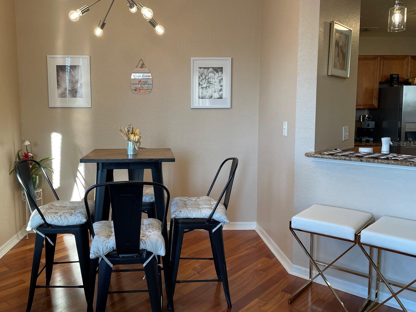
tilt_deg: -5.1
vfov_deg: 46.7
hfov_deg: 59.7
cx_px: 179
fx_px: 360
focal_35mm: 30
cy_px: 143
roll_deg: +0.4
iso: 80
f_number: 1.6
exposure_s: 1/120
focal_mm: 4.2
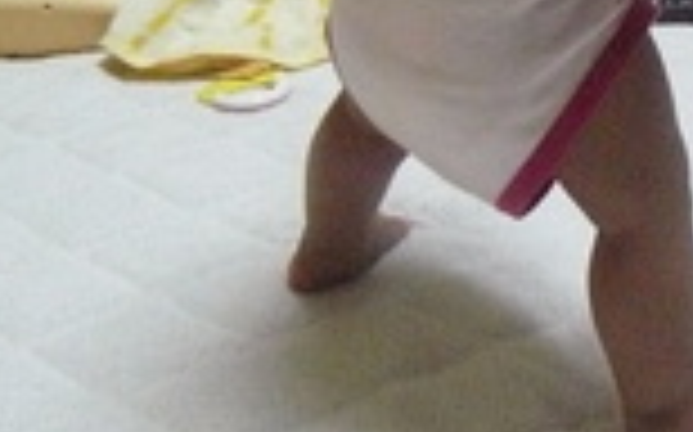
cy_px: -180
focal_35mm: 99
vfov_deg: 12.6
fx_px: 1868
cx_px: 590
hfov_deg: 20.7
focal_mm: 6
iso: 800
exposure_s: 1/40
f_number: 2.8
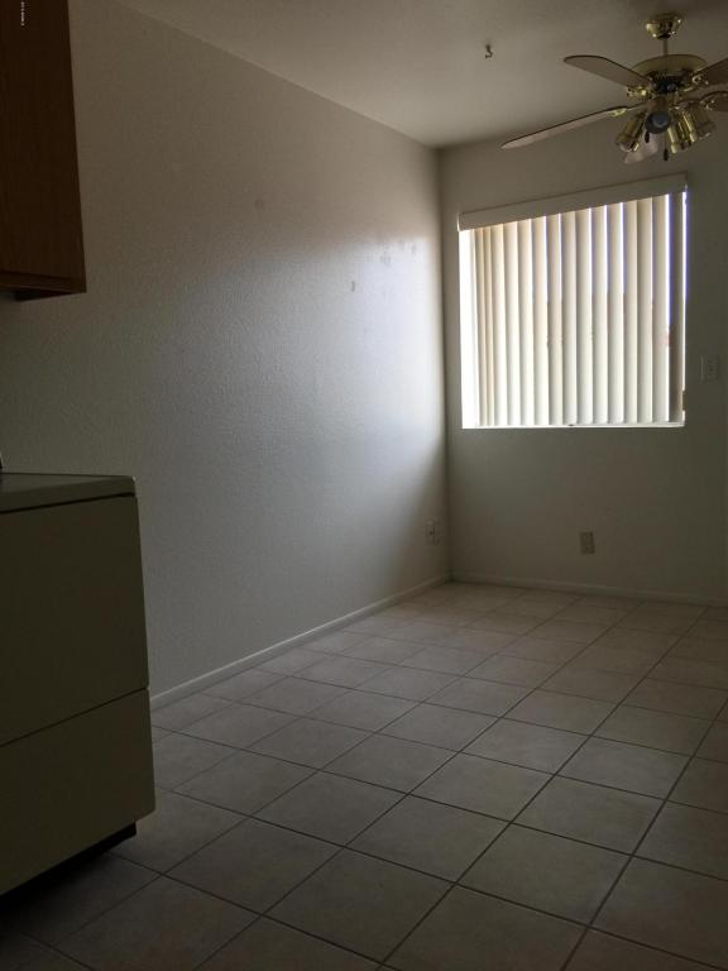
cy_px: 486
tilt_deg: -6.2
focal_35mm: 29
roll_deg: +1.9
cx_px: 364
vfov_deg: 61.7
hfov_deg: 48.2
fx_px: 813
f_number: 2.2
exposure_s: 1/40
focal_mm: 4.15
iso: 32
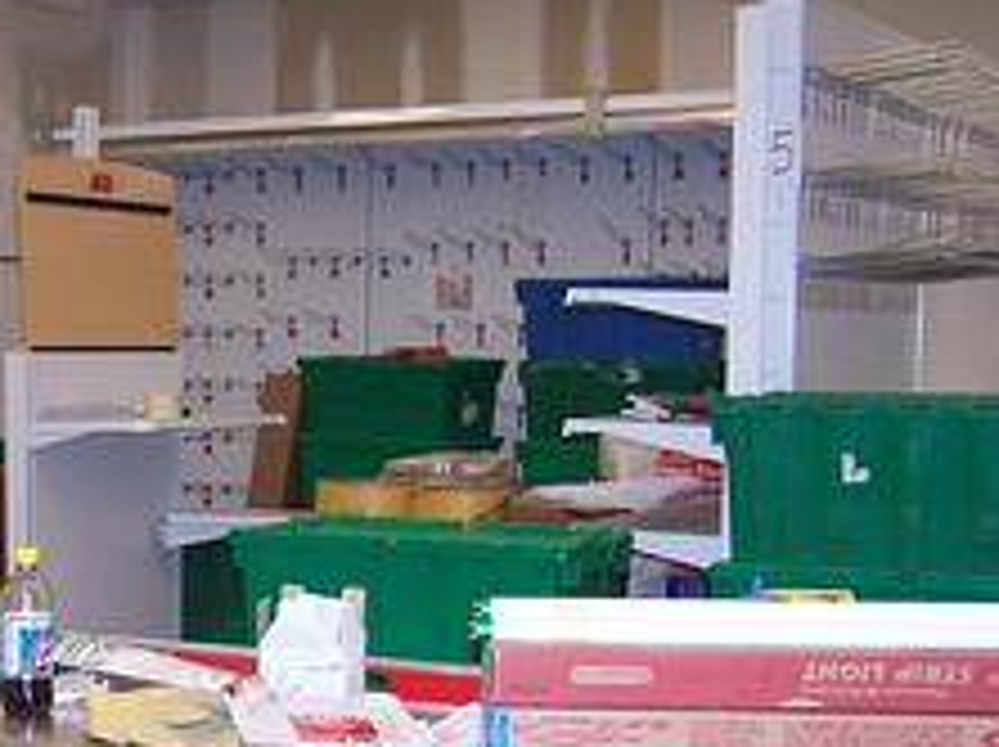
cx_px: -29
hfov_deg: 23.3
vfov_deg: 18.2
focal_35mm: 80
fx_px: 2306
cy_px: 603
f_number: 2.8
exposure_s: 1/60
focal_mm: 6.3
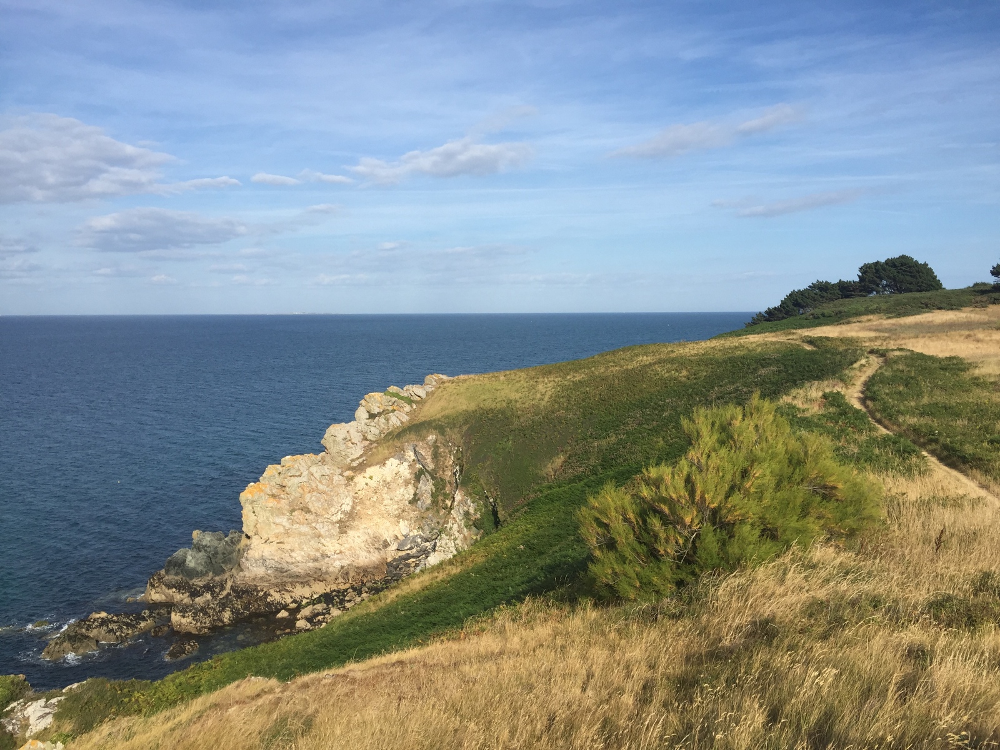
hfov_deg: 61.7
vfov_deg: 48.2
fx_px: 838
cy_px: 375
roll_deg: +0.2
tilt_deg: -3.8
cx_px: 500
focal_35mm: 29
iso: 32
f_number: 2.2
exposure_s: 1/2198
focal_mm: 4.15
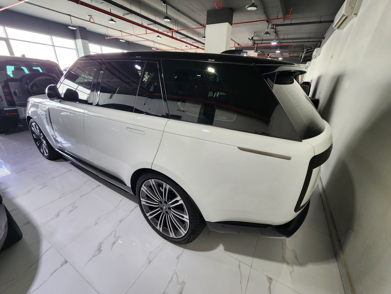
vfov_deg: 89.9
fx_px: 147
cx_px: 196
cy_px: 147
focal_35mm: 13
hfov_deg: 106.2
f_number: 2.2
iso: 125
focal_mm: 2.2
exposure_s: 1/50
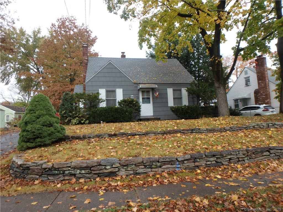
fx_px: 172
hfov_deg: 79.0
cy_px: 106
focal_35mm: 21
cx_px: 142
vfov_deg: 63.4
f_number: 3.5
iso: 125
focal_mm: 3.7
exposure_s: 1/160
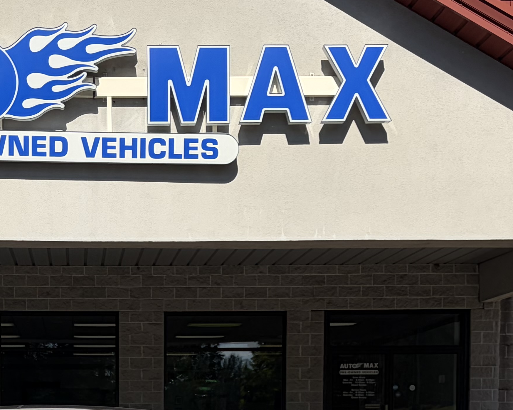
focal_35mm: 83
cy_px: 476
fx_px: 1260
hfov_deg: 22.8
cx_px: 119
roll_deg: +1.3
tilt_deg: +0.4
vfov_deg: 17.7
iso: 64
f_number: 1.6
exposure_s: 1/6993
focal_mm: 5.96
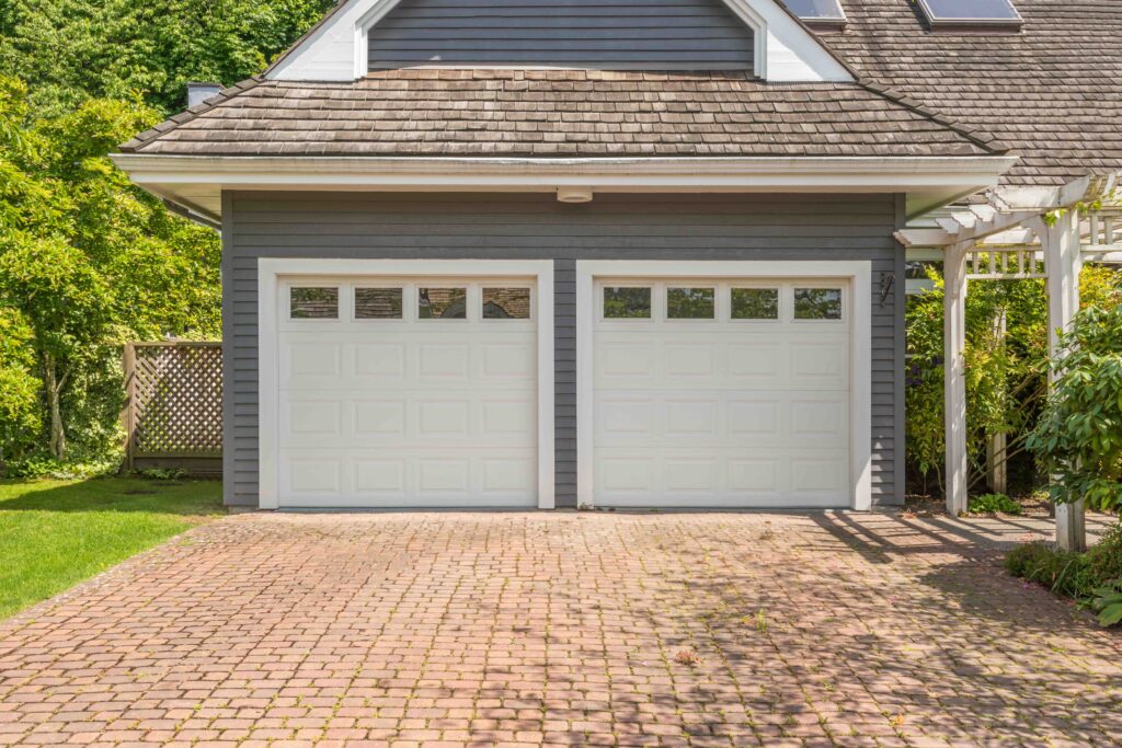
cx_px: 561
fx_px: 1091
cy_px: 374
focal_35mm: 35
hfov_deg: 54.4
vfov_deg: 37.9
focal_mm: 35
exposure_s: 1/80
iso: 100
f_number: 13
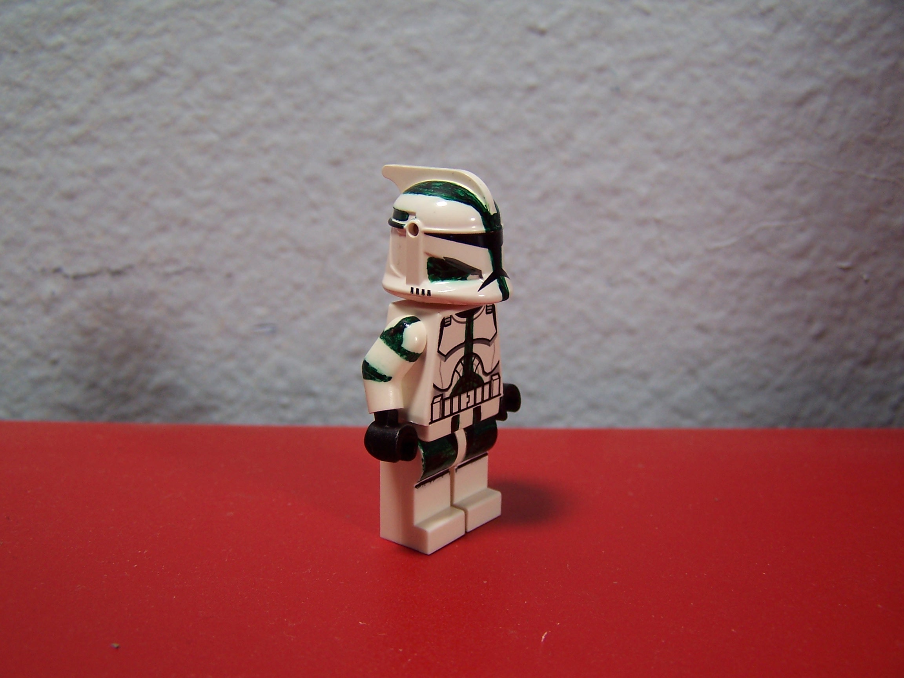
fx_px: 992
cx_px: 452
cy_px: 339
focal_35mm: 38
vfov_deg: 37.7
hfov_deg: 49.0
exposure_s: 1/30
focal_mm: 6.3
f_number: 2.8
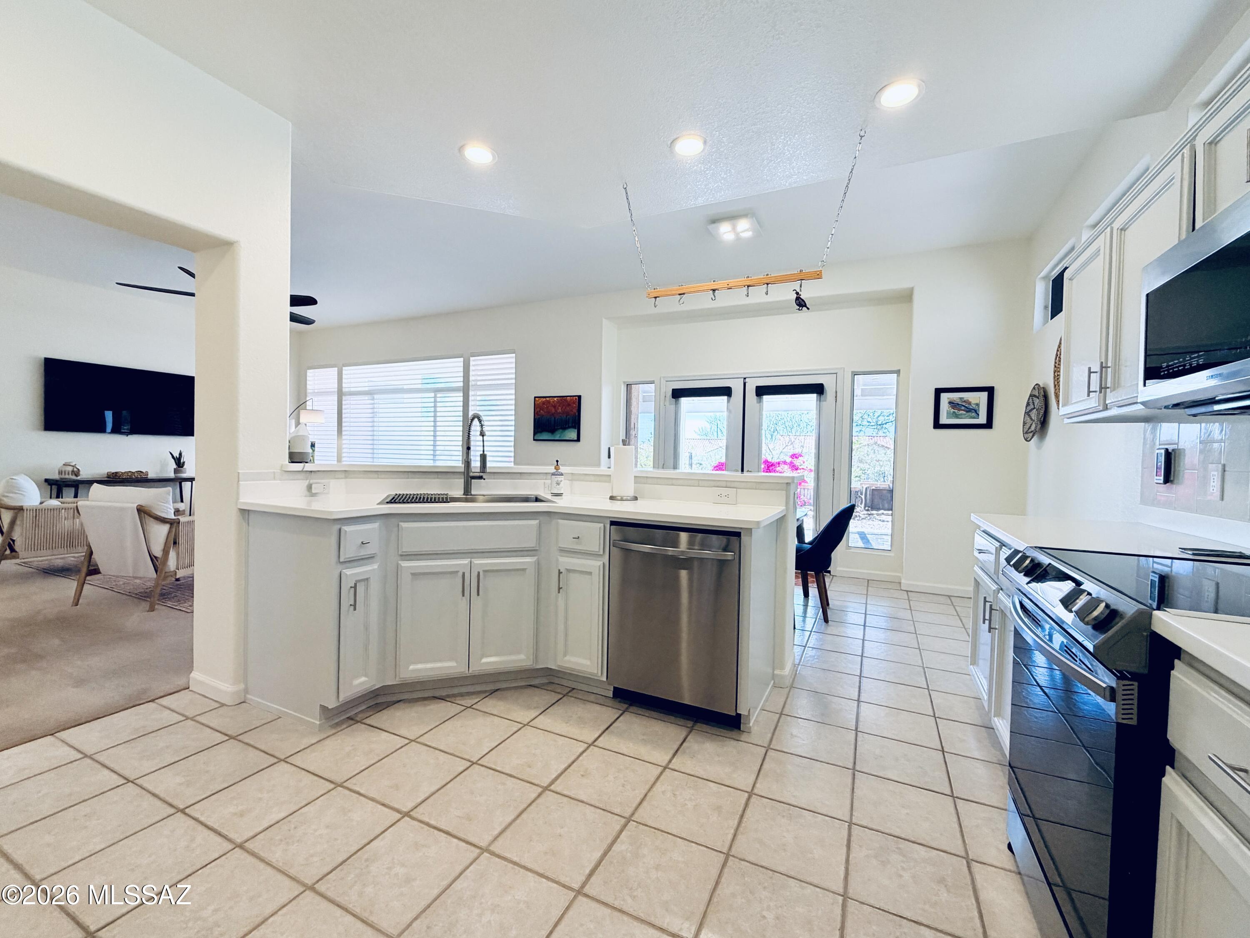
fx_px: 506
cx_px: 625
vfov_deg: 85.7
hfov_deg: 102.1
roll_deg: +0.8
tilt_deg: -1.0
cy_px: 469
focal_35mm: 14
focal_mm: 2.22
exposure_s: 1/120
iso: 160
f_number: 2.2
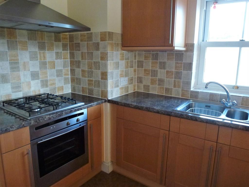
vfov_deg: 54.9
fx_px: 180
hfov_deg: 69.4
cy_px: 94
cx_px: 124
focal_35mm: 25
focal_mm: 4.3
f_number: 3.3
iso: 320
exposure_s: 1/60
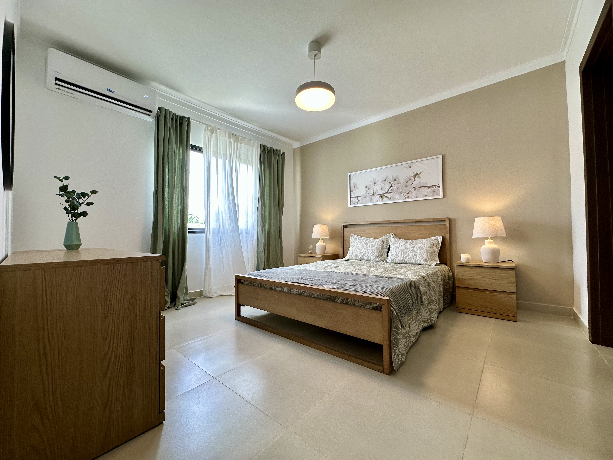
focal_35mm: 14
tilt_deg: +2.1
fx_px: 248
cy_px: 230
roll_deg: +0.2
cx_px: 306
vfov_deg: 85.7
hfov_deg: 102.1
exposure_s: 1/120
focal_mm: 2.22
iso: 80
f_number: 2.2
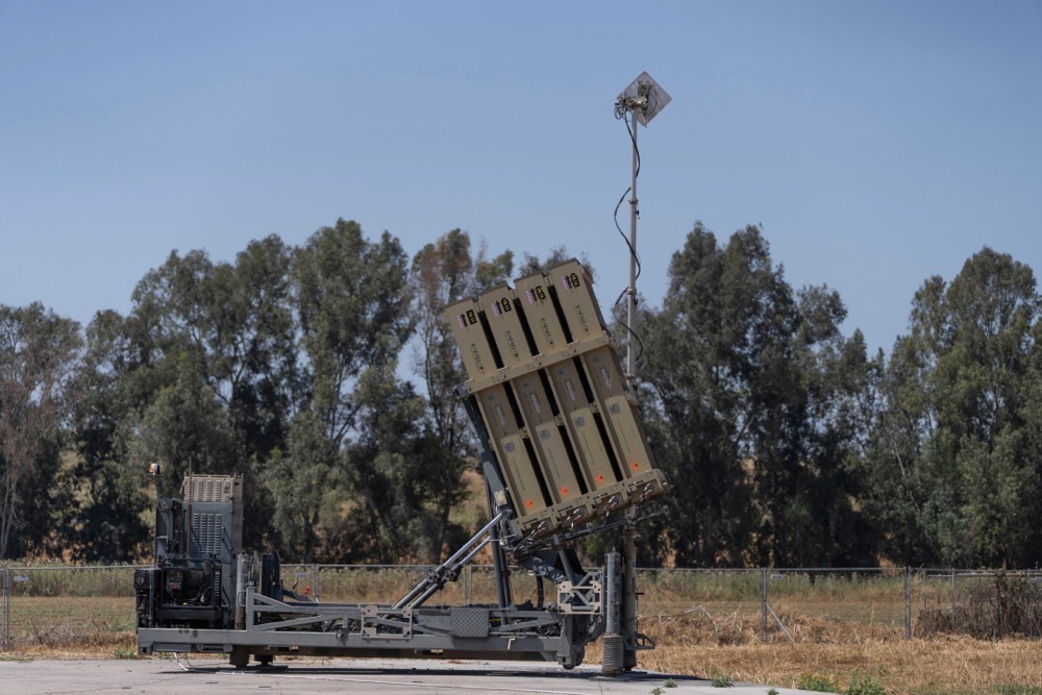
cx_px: 521
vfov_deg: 12.3
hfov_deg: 18.4
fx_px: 3213
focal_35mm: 111
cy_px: 348
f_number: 2.8
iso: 200
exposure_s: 1/8000
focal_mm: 111
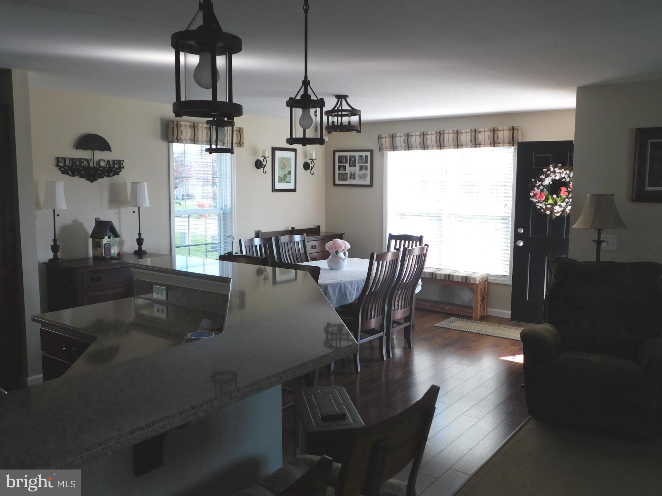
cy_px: 248
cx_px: 331
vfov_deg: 46.8
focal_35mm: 30
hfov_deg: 60.0
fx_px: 574
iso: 125
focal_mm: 5.3
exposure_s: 1/50
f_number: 3.2
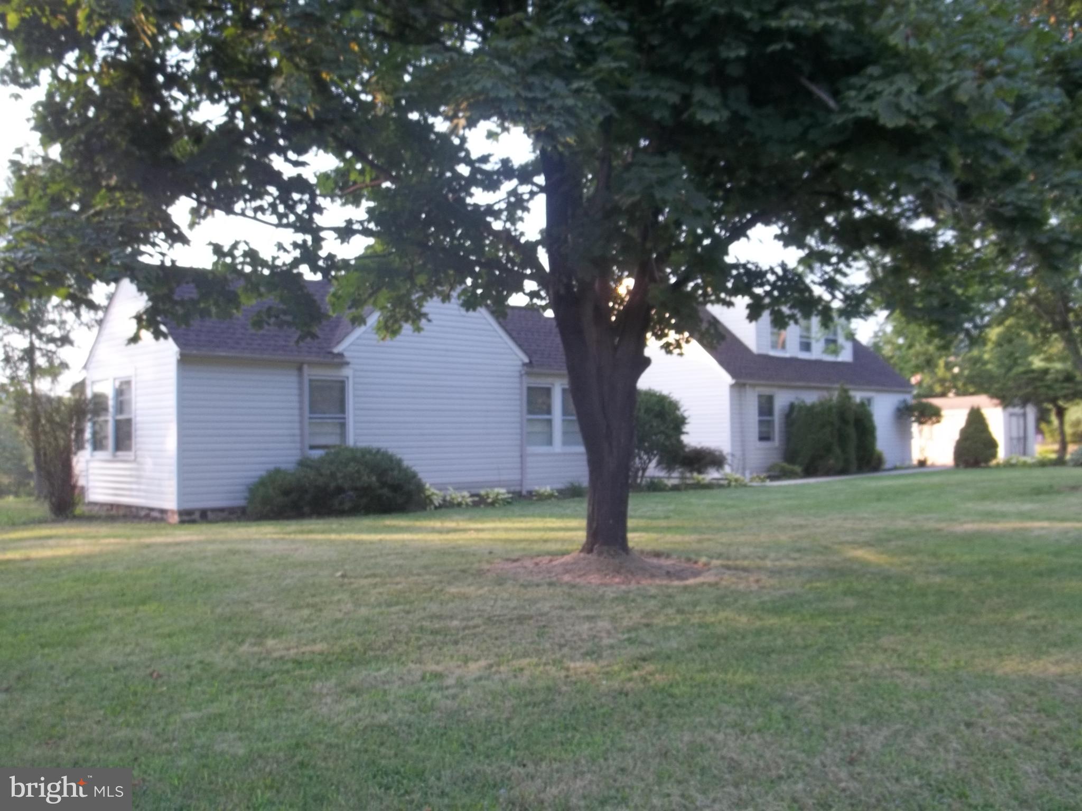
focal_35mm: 33
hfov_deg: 55.4
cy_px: 406
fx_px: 1031
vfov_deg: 42.9
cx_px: 541
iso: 64
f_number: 3.3
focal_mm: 5.9
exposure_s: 1/60
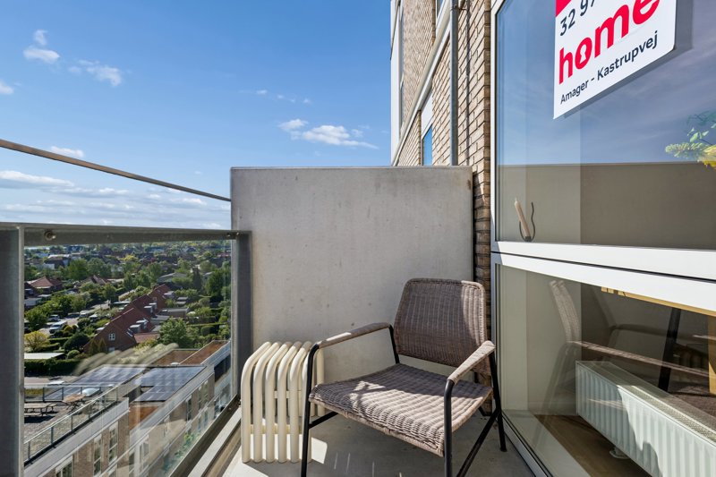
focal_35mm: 18
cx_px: 358
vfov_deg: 67.4
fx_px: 358
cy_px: 238
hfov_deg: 90.0
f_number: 11
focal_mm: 18
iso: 160
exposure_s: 1/400
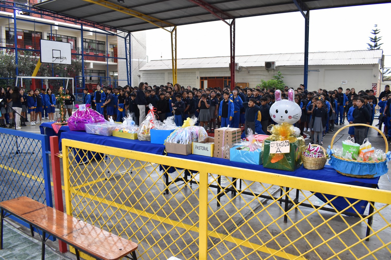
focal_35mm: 27
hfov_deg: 67.4
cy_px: 130
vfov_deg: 47.9
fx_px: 293
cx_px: 196
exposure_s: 1/100
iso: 640
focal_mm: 18
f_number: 6.3
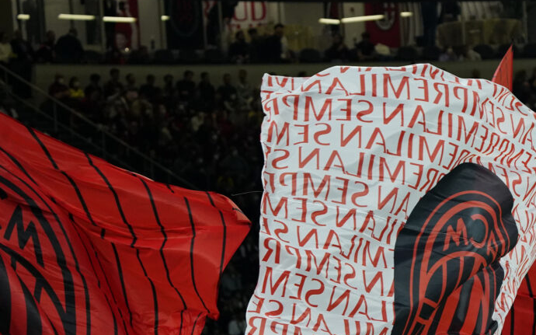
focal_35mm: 415
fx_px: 6061
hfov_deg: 5.1
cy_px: 245
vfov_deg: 3.2
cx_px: 392
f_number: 5.6
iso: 3200
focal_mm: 234
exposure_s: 1/800
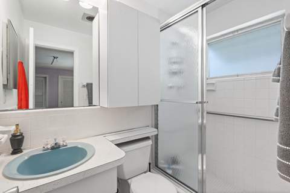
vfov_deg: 73.7
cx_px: 145
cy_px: 96
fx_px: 129
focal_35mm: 16
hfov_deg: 96.7
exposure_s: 1/5
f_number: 11
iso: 500
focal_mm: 16
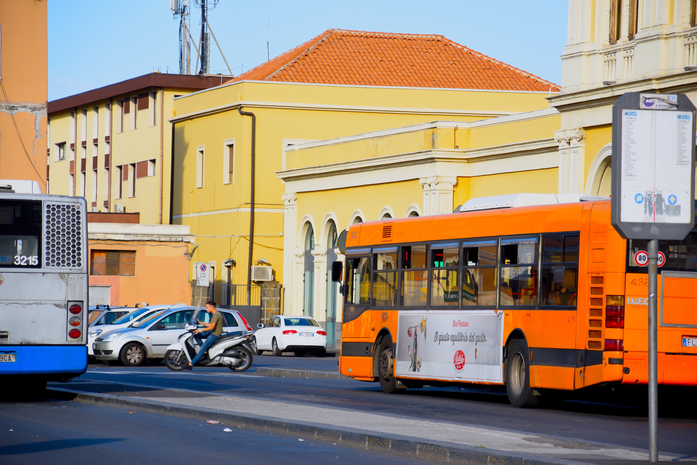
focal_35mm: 158
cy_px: 232
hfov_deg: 13.0
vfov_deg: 8.7
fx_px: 3050
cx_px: 348
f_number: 5.6
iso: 100
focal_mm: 105
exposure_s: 1/200
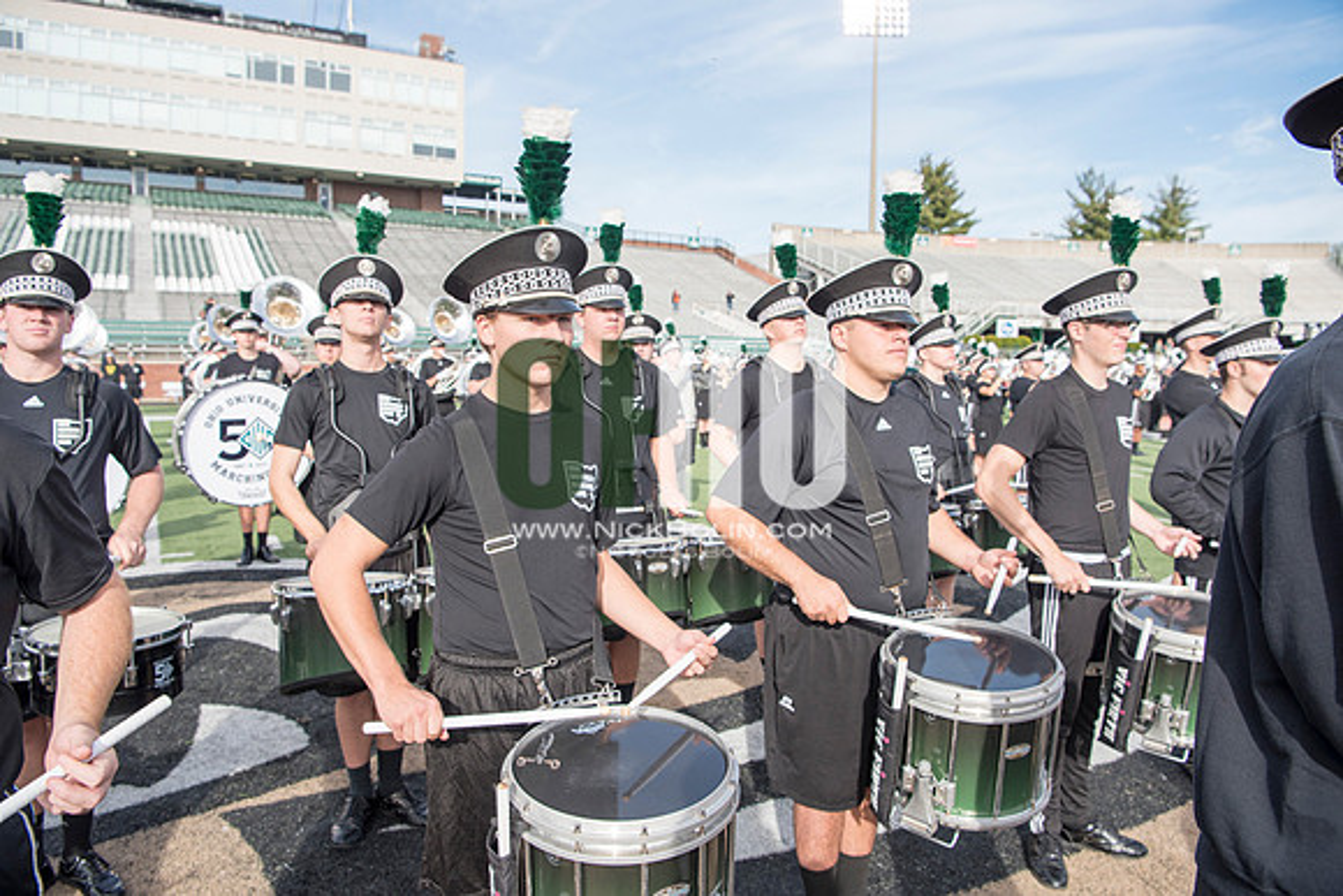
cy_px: 448
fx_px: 896
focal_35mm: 24
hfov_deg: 73.7
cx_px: 672
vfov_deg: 53.2
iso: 250
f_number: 5
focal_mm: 24
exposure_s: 1/800
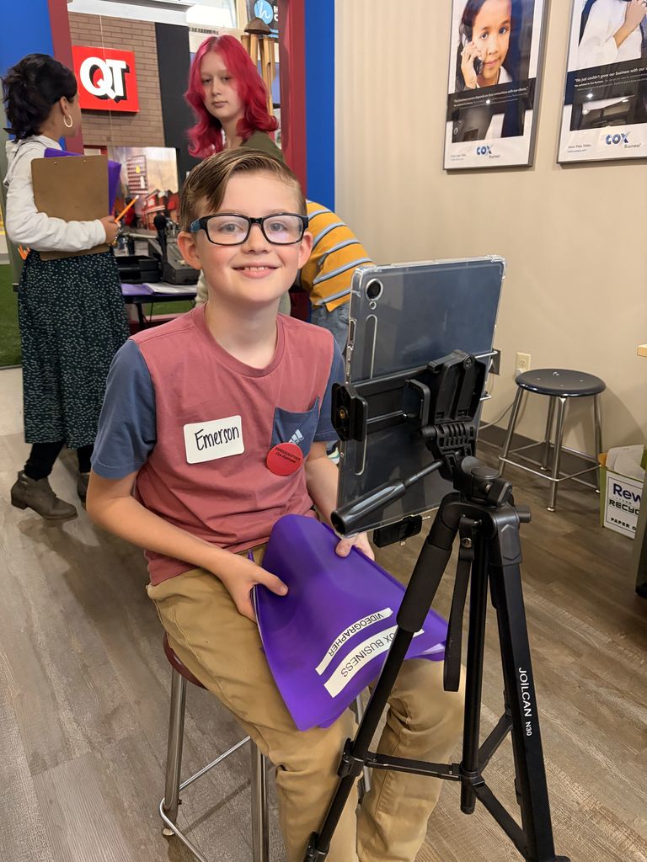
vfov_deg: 67.3
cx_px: 324
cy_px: 431
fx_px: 648
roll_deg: +0.3
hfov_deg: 53.1
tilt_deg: -19.3
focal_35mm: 26
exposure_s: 1/60
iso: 400
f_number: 1.6
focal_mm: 5.96
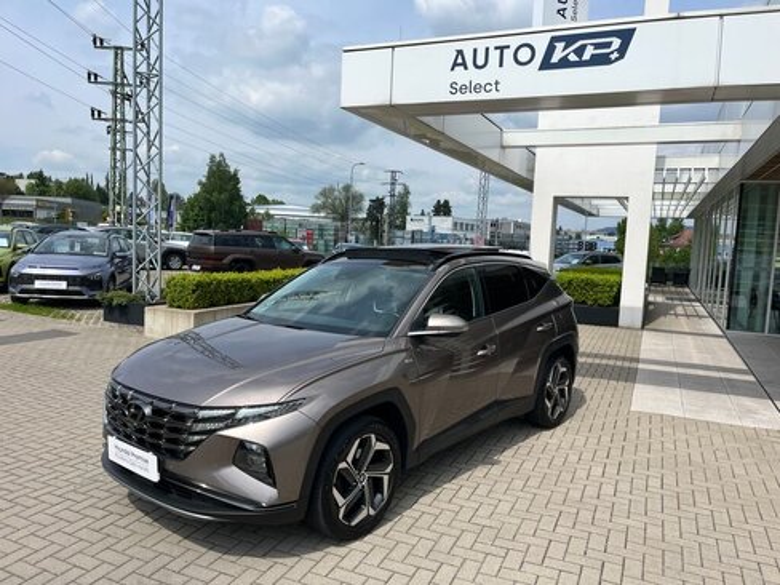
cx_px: 390
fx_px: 586
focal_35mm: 26
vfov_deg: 53.1
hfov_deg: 67.3
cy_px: 292
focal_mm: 5.1
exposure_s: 1/4854
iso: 50
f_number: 1.6
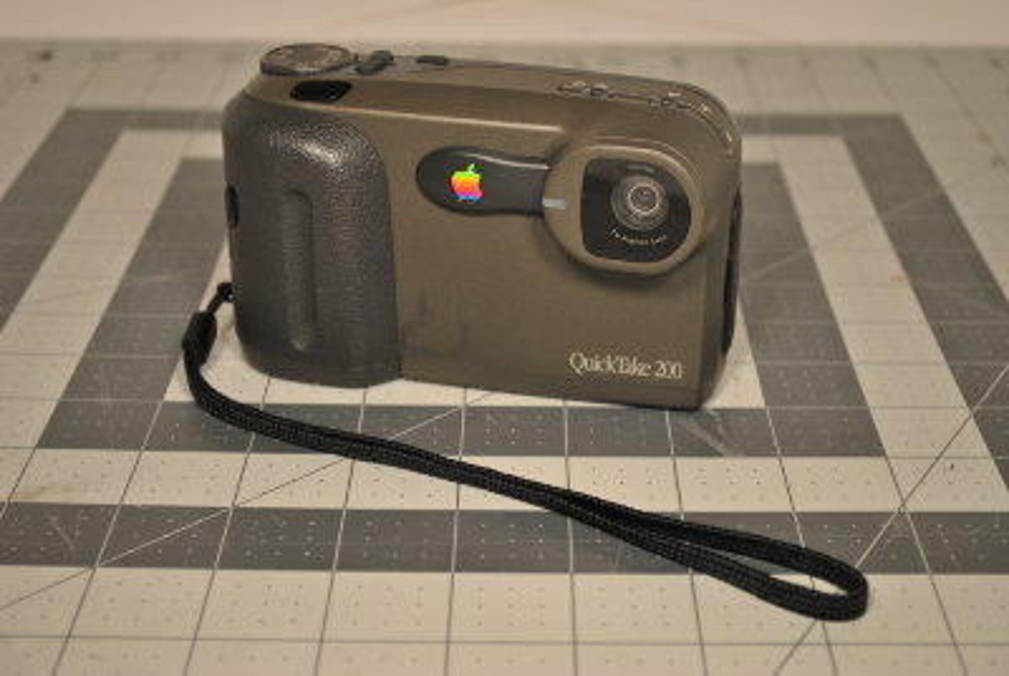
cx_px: 504
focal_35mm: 63
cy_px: 338
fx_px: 1768
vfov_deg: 21.6
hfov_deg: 31.8
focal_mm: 42
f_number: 5.3
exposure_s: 1/40
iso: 200
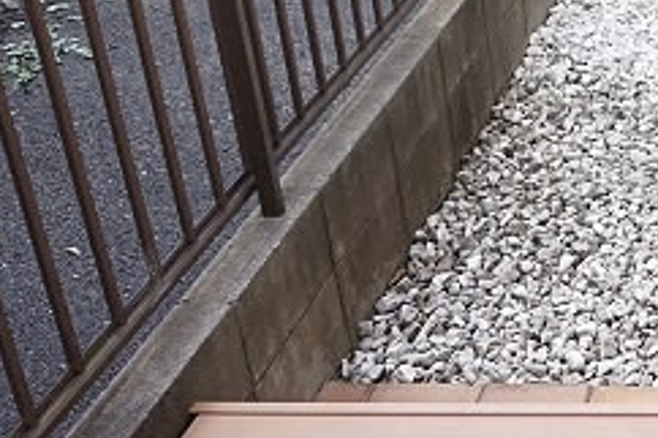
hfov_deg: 23.9
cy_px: 24
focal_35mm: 72
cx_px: 901
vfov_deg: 18.5
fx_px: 1315
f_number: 4
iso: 320
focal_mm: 16
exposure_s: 1/160
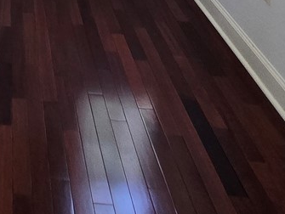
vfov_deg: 17.2
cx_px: -51
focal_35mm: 62
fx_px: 511
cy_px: -216
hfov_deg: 27.6
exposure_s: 1/60
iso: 80
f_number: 2.2
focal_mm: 2.2
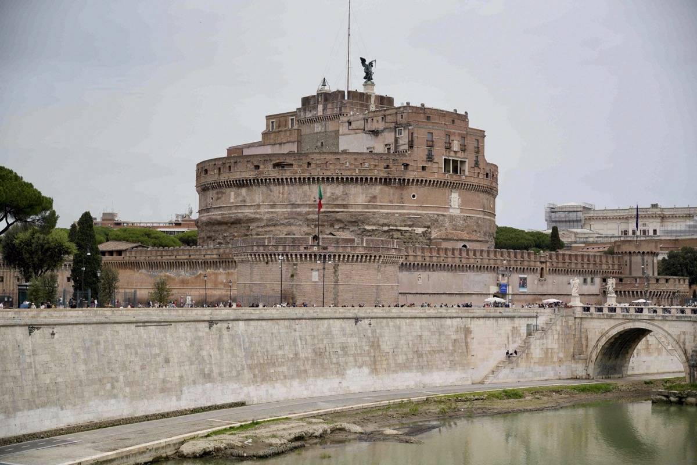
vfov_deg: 22.3
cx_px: 348
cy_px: 232
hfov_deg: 32.9
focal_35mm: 61
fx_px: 1181
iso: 100
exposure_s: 1/1250
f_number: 4
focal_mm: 61
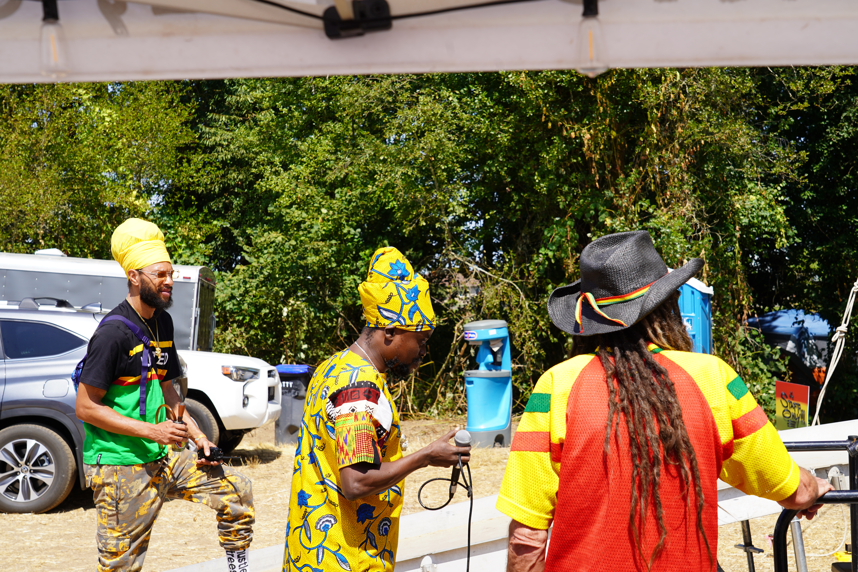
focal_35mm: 51
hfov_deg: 38.9
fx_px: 1215
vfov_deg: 26.5
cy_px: 286
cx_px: 429
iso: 100
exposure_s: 1/125
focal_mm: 51
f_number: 9
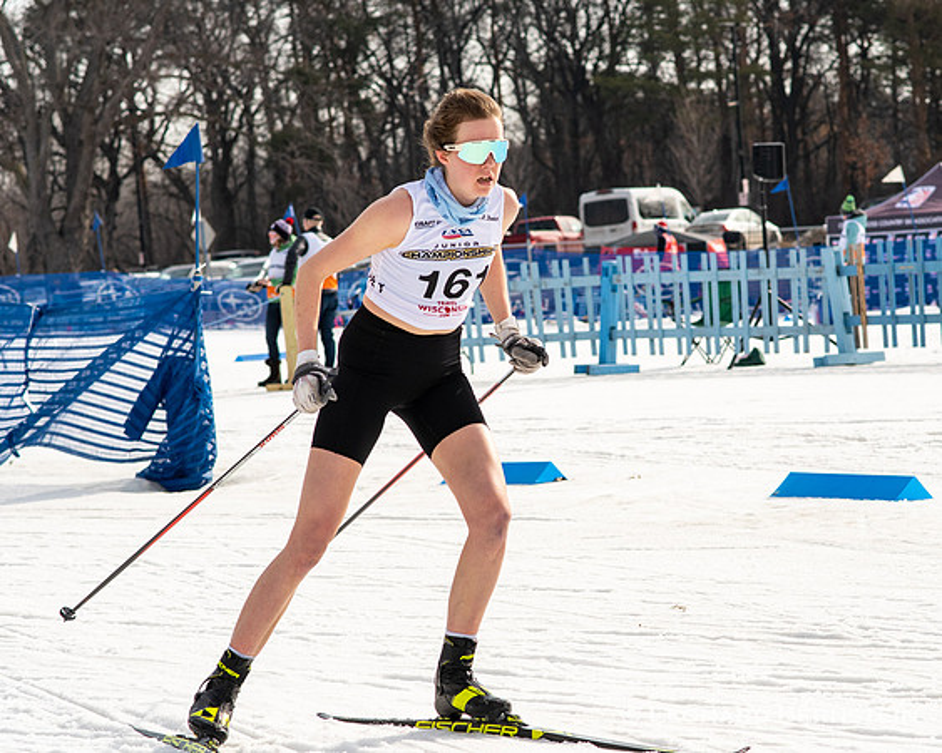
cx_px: 538
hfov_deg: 13.4
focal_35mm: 144
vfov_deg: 10.7
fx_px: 4002
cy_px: 376
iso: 400
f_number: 6.3
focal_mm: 85
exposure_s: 1/2000
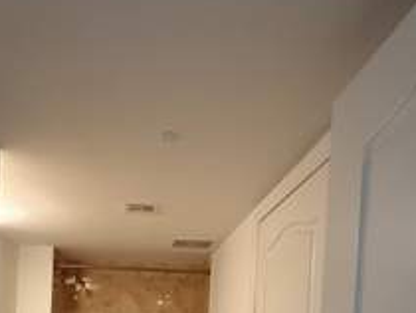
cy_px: 331
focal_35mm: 32
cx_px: 141
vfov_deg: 38.0
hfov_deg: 55.6
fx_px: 385
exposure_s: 1/60
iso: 250
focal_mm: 2.22
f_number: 2.2
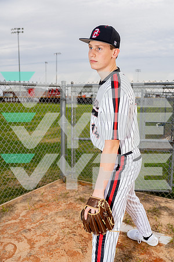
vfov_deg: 58.7
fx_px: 232
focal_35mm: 32
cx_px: 87
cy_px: 131
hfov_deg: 41.1
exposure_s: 1/250
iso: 100
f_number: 4
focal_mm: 32
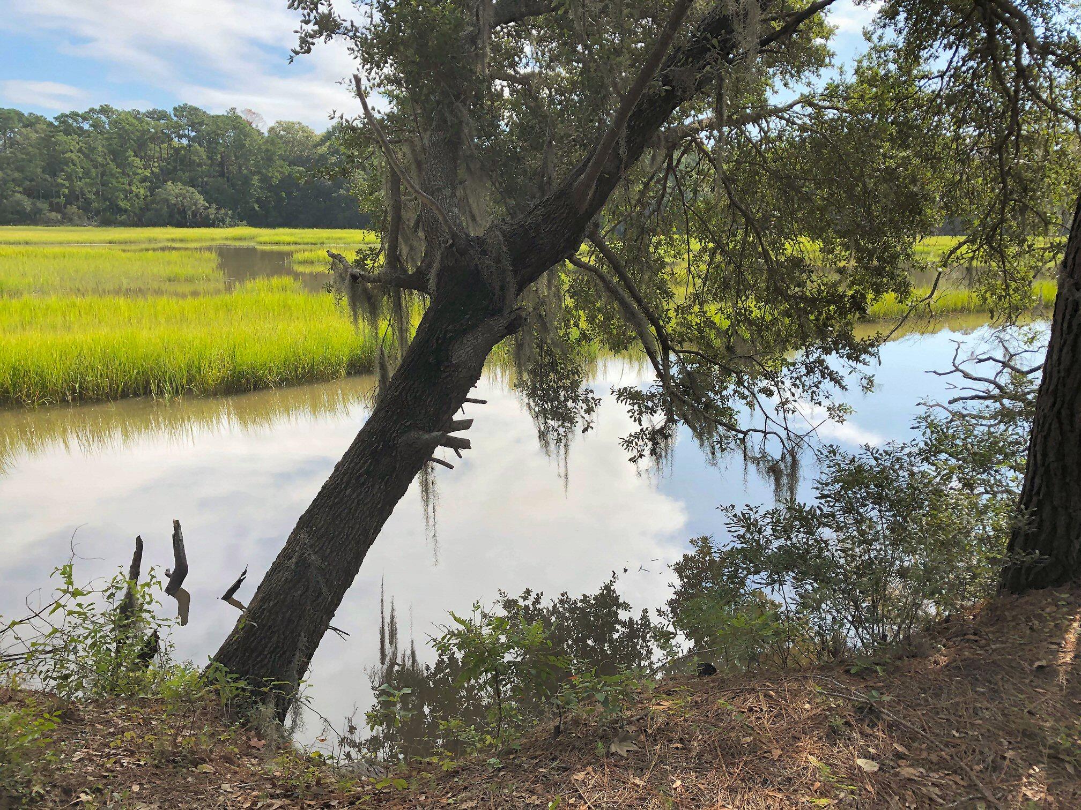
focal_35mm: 28
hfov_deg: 63.4
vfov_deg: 49.7
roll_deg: -0.8
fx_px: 874
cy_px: 405
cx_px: 540
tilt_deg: -13.1
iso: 20
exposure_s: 1/952
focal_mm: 3.99
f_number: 1.8
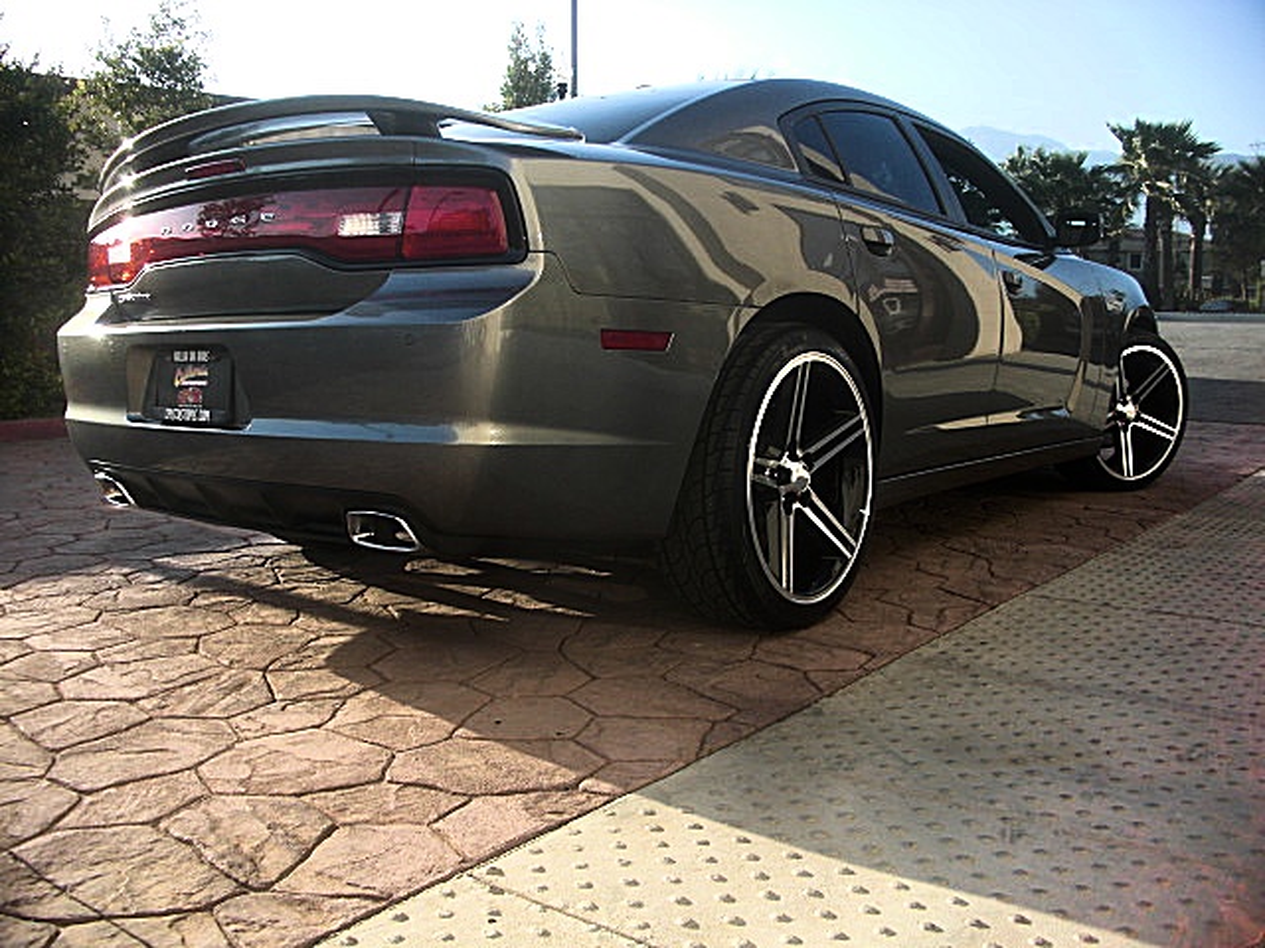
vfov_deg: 39.7
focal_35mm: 36
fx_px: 1316
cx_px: 632
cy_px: 474
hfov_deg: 51.4
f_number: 2.8
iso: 50
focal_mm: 6.3
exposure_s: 1/400
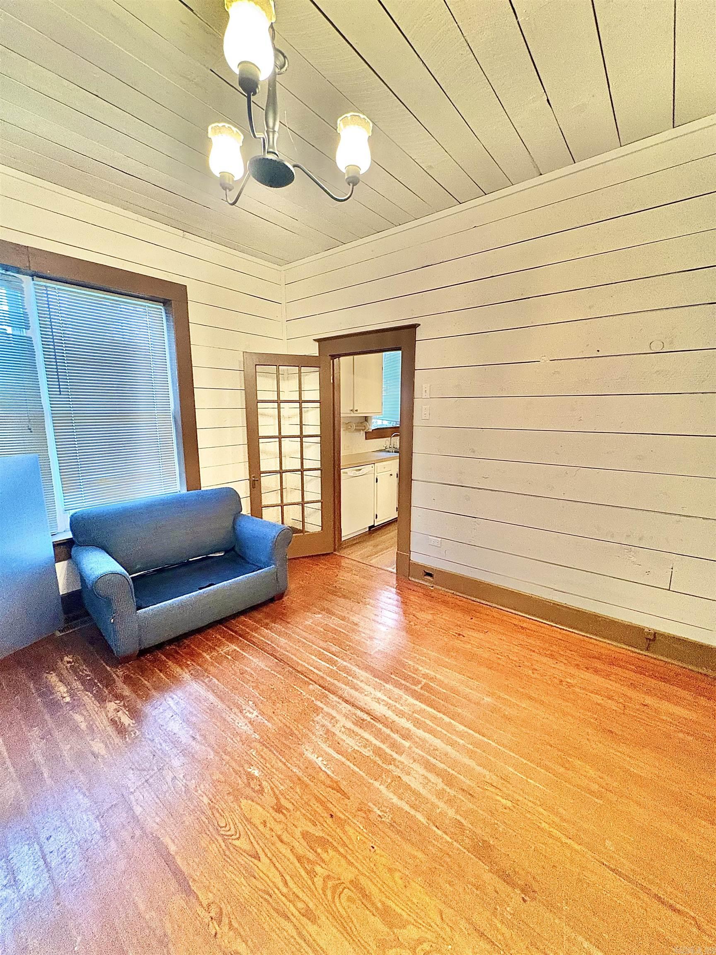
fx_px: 386
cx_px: 358
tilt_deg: -9.9
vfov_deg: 102.1
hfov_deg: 85.7
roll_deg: -0.6
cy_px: 478
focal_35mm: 14
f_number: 2.2
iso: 640
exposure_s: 1/40
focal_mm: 2.22
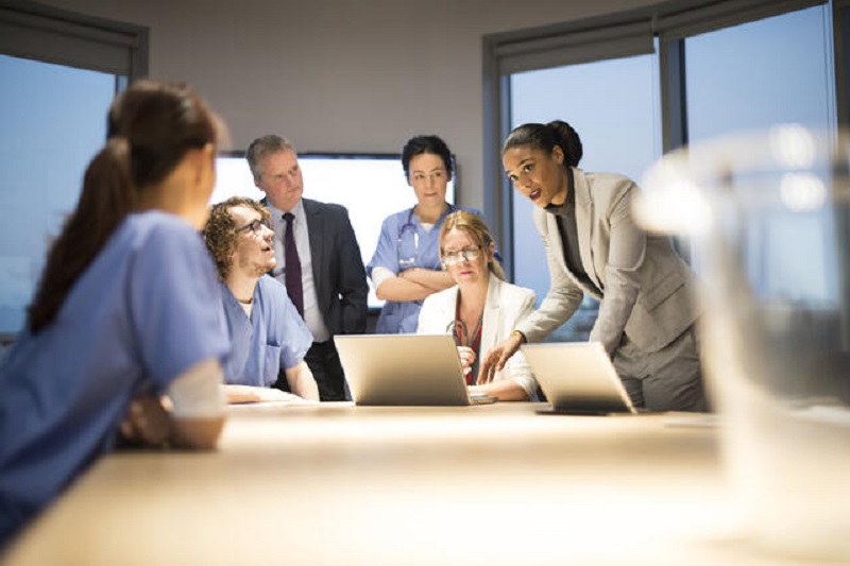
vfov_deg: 27.0
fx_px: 1180
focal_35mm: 50
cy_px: 283
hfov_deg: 39.6
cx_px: 425
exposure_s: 1/640
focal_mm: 50
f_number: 2
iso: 1250
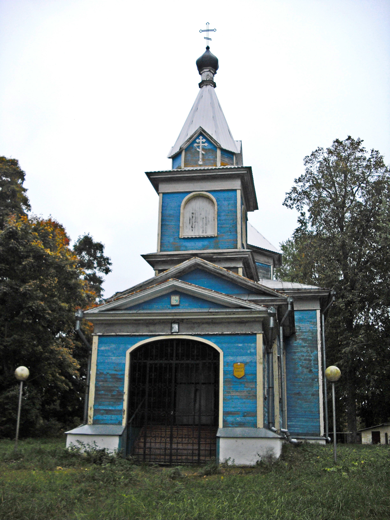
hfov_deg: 37.7
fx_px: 571
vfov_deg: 49.0
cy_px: 260
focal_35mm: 38
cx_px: 195
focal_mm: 6.2
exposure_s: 1/250
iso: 100
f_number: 2.8
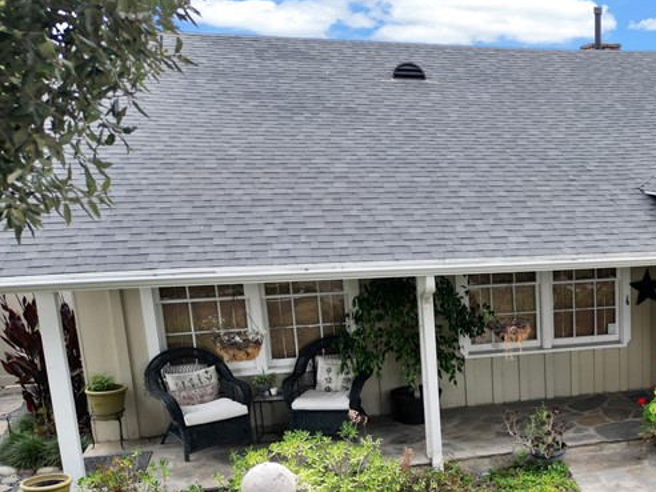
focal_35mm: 50
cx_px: 640
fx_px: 948
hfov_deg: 35.0
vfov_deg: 28.6
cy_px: 380
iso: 100
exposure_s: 1/1000
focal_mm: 6.72
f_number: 1.7
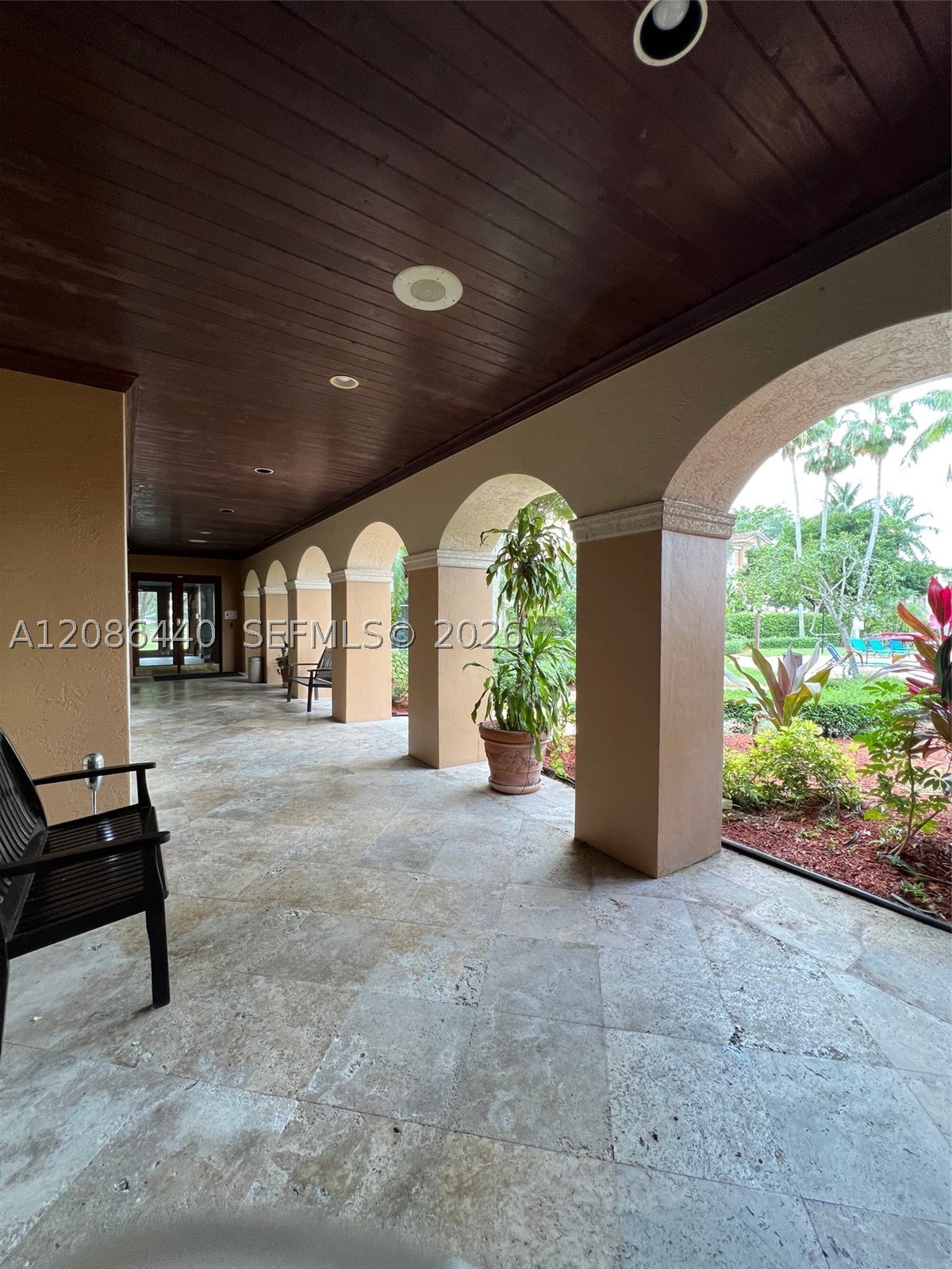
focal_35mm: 13
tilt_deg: -2.2
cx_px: 476
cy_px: 634
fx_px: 477
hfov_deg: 89.9
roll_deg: -1.1
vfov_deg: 106.2
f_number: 1.8
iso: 64
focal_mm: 1.57
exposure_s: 1/99
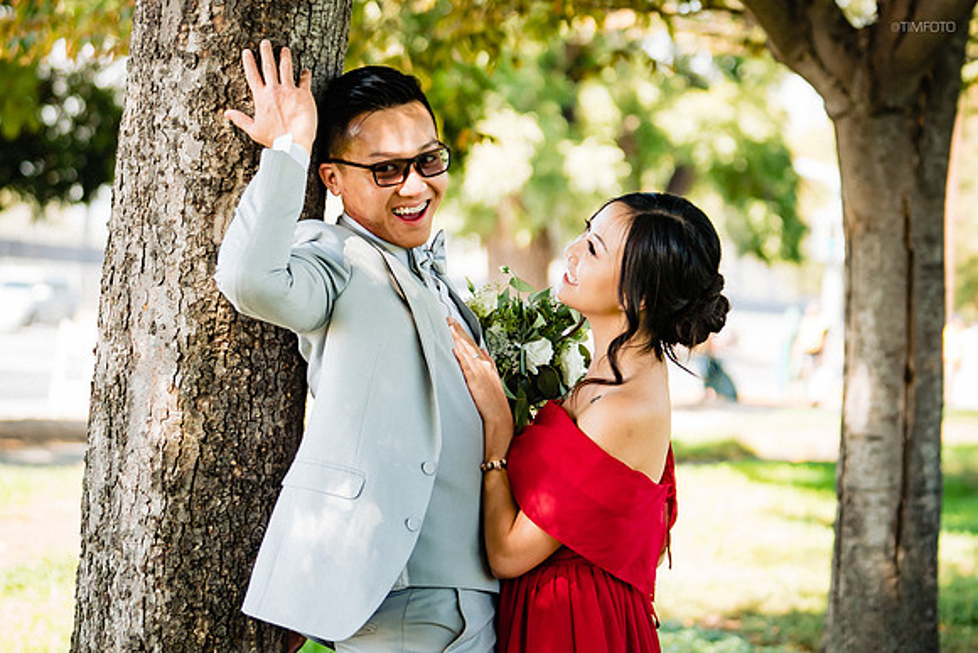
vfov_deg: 11.0
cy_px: 292
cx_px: 492
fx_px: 3399
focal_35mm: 125
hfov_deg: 16.4
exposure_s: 1/250
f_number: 2.8
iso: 200
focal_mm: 70
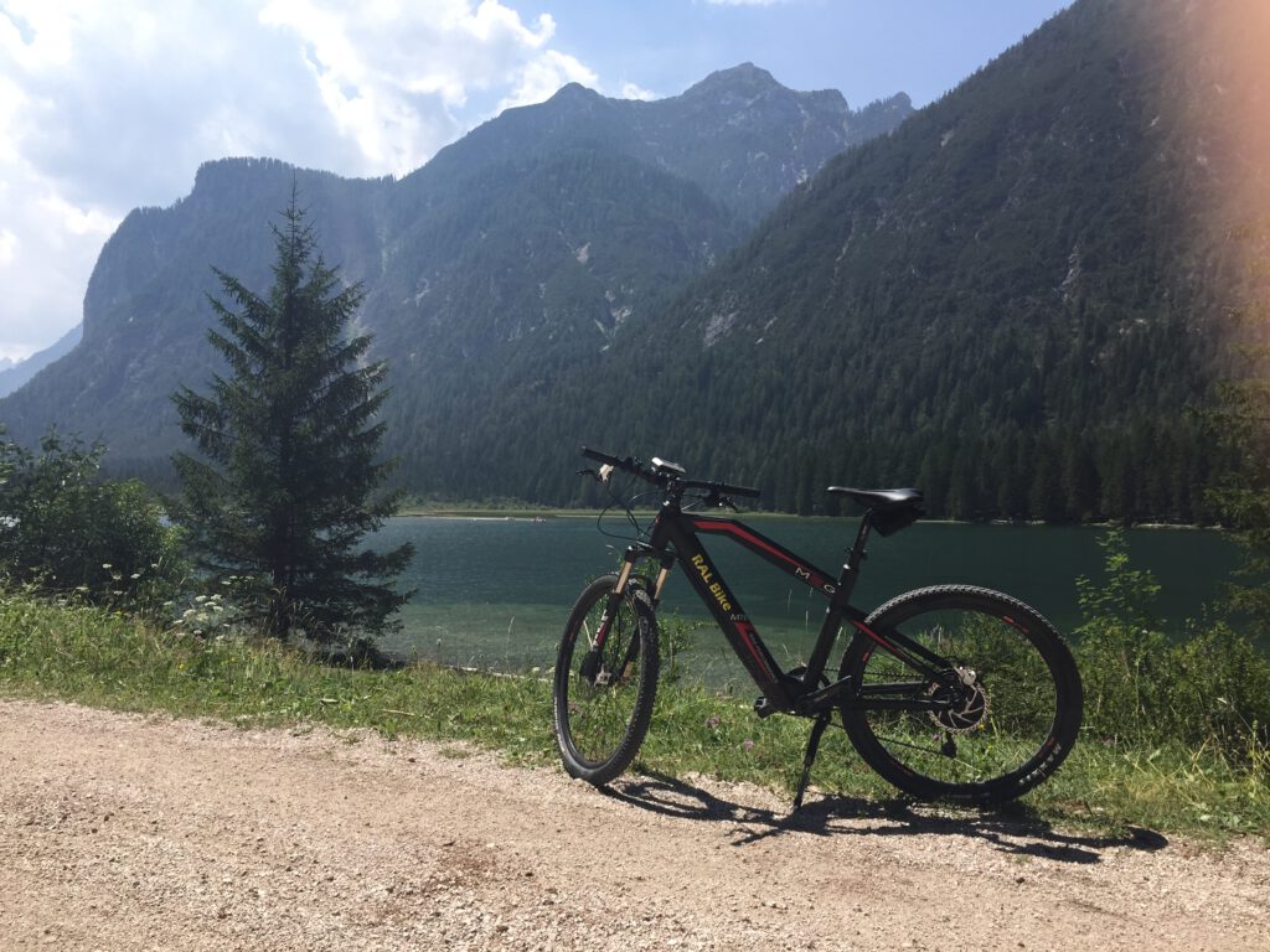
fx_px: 1064
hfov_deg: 61.7
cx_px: 635
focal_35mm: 29
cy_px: 476
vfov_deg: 48.2
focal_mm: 4.15
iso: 32
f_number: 2.2
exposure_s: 1/1980
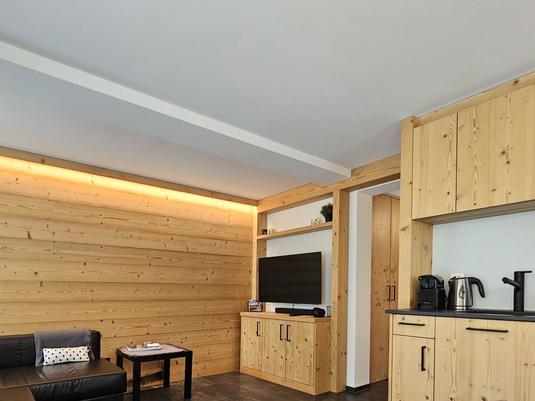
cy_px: 285
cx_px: 246
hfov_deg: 81.6
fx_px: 309
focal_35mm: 20
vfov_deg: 63.3
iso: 125
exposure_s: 1/50
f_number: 2.2
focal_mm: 2.2
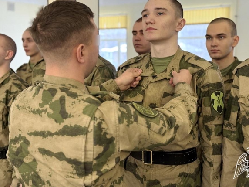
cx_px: 138
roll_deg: +0.3
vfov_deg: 26.1
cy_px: 79
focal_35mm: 56
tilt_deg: -3.1
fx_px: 403
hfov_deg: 34.3
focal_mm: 6.76
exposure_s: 1/33
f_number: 1.78
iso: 320
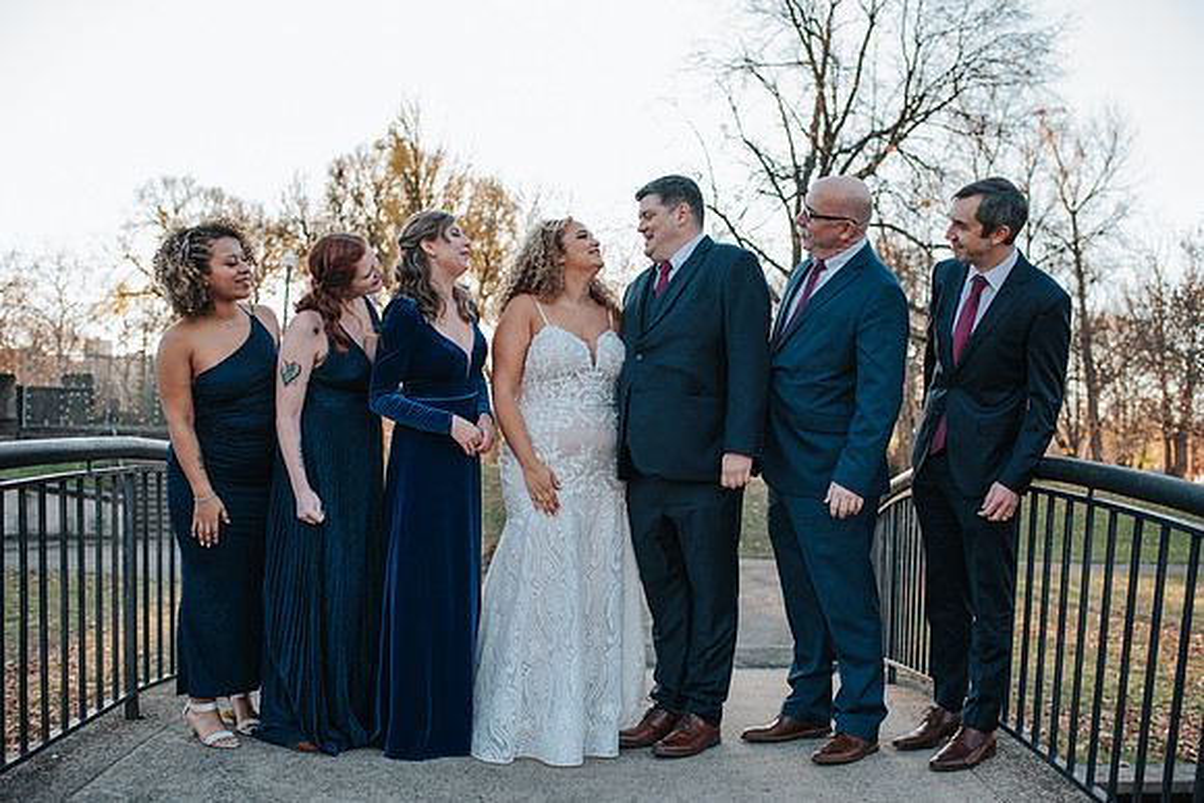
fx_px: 1247
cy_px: 425
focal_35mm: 37
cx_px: 632
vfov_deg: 35.7
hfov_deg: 51.5
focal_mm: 35
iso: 180
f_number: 2.8
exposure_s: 1/400
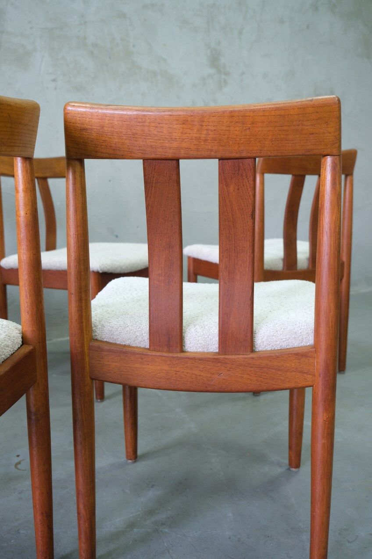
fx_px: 496
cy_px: 280
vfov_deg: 58.7
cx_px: 186
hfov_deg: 41.1
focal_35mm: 32
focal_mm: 21.2
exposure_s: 1/30
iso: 1600
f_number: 4
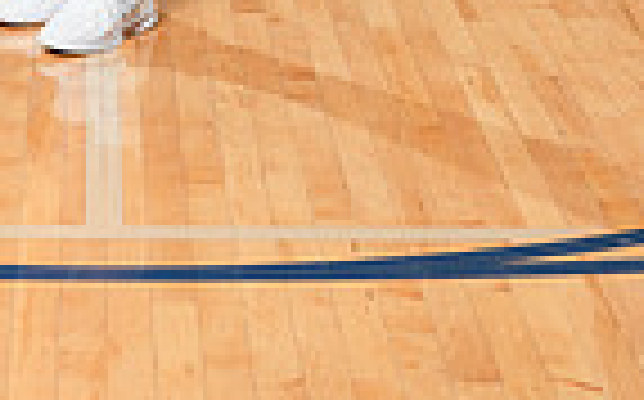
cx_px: 126
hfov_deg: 13.8
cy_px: -526
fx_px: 2647
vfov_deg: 8.1
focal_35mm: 151
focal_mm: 47
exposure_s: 1/250
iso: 400
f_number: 5.6
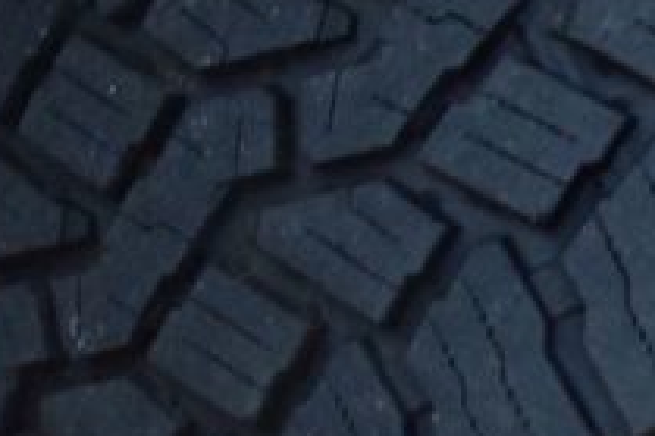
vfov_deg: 5.5
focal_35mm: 250
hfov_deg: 8.1
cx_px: 1009
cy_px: 442
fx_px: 4545
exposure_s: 1/5
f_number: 4.5
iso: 1600
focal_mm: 34
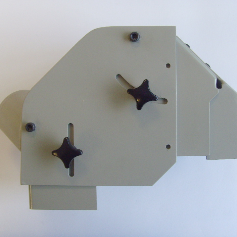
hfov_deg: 34.0
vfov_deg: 34.0
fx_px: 387
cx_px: 126
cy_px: 115
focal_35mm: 50
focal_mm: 6.6
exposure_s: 1/45
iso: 200
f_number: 3.5
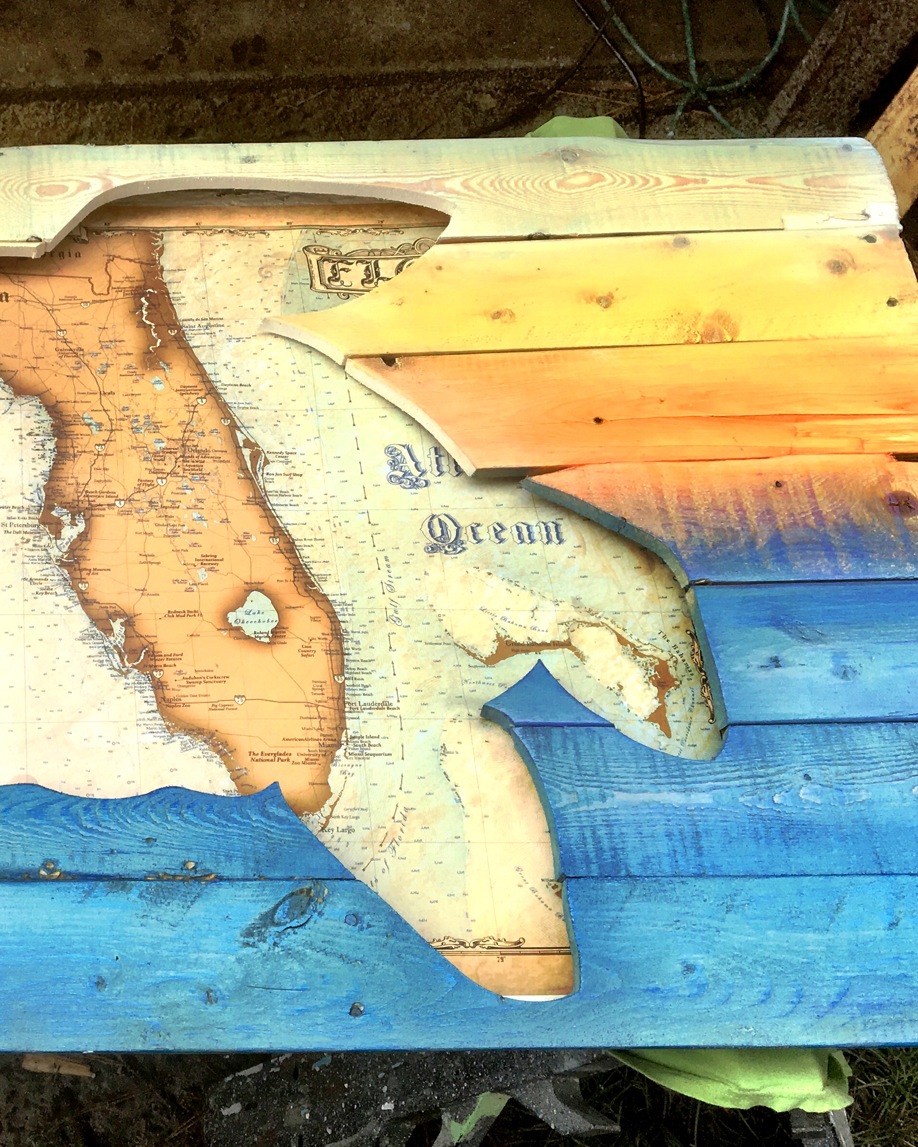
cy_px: 423
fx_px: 1630
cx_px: 33
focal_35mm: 48
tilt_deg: -62.0
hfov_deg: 29.7
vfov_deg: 38.5
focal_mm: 4.15
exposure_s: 1/635
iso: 25
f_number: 2.2
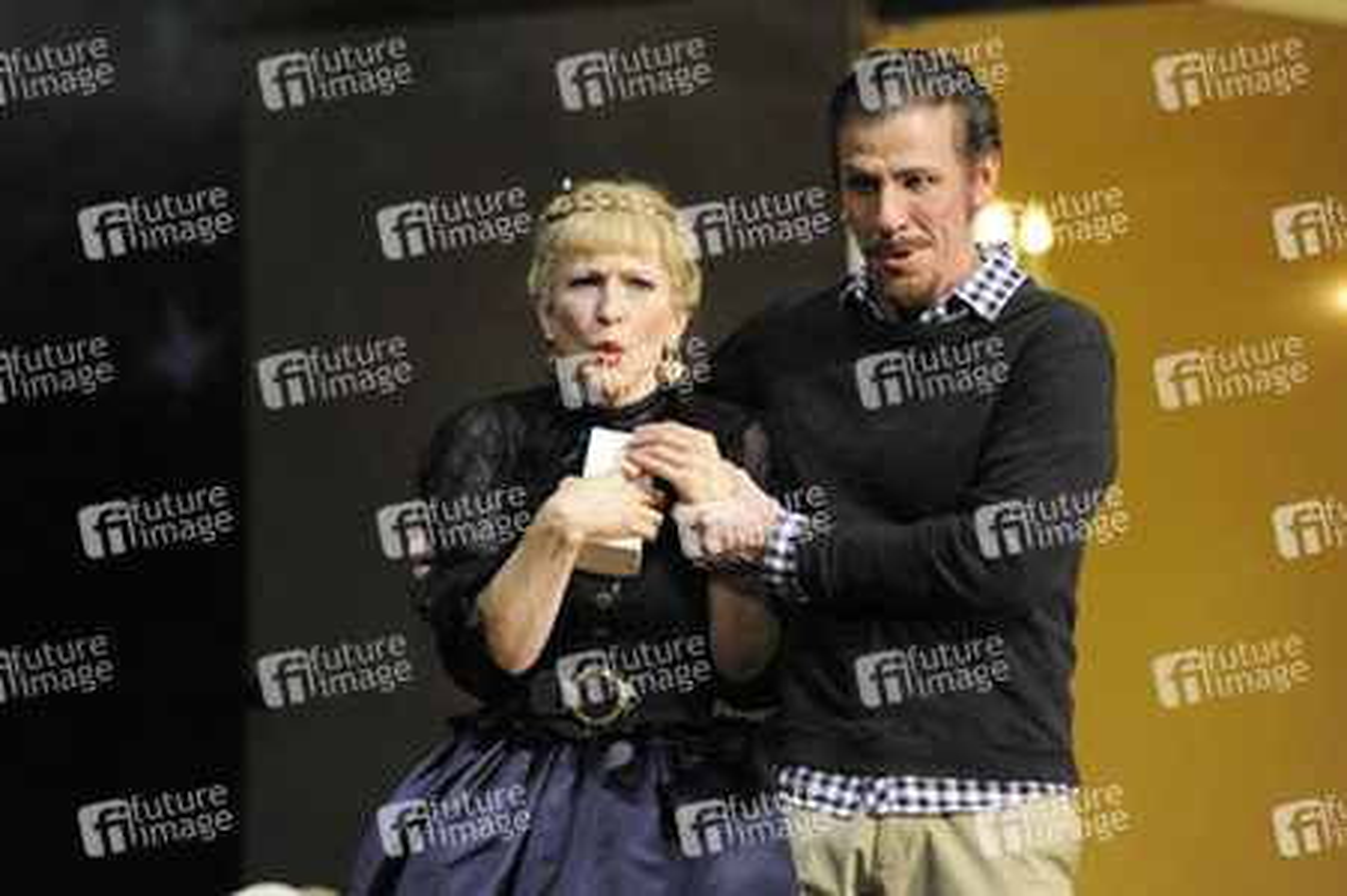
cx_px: 674
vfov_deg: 4.6
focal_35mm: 300
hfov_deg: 6.9
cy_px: 448
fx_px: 11216
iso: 6400
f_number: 5.6
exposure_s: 1/400
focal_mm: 300
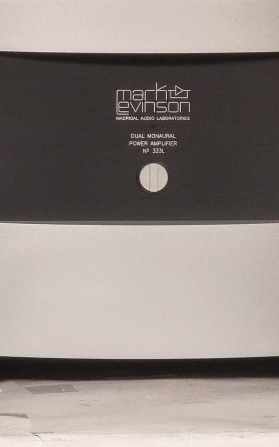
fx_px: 4649
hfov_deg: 3.4
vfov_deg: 5.5
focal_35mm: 382
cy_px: 132
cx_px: 134
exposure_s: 1/50
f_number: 4.3
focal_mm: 17
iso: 125
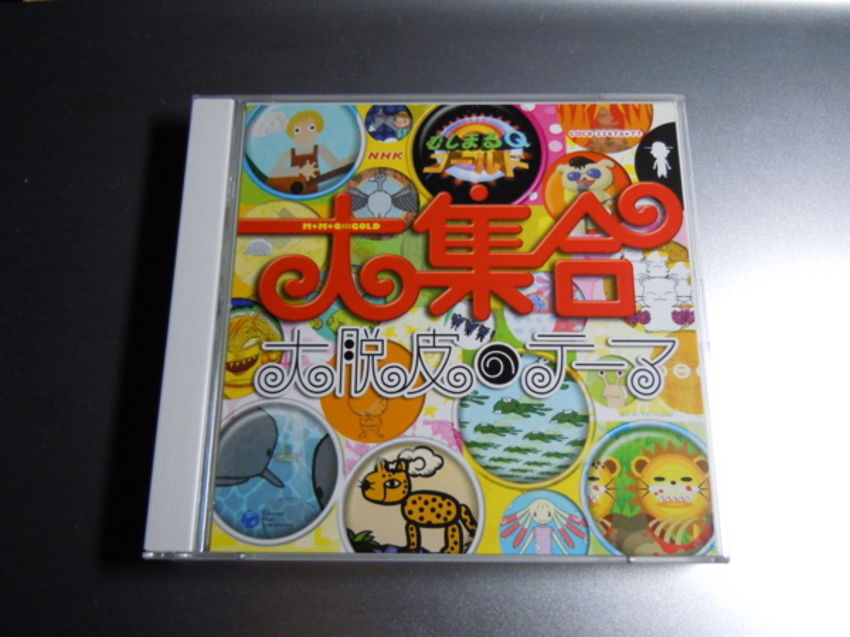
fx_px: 737
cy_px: 318
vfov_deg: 46.8
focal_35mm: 30
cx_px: 425
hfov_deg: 60.0
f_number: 3.5
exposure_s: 1/20
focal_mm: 5.4
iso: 400
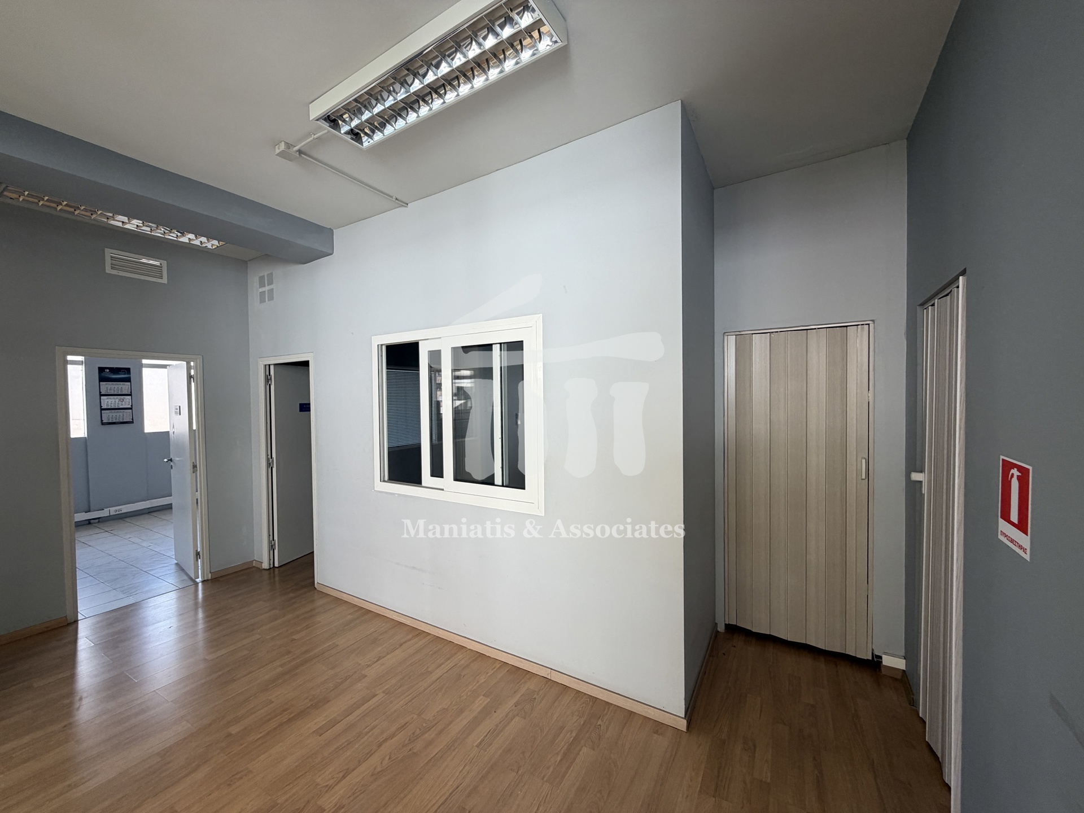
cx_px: 542
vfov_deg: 85.7
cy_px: 406
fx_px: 438
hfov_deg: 102.1
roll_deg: +0.3
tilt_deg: -1.4
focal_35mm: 14
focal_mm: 2.22
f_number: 2.2
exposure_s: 1/121
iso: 80
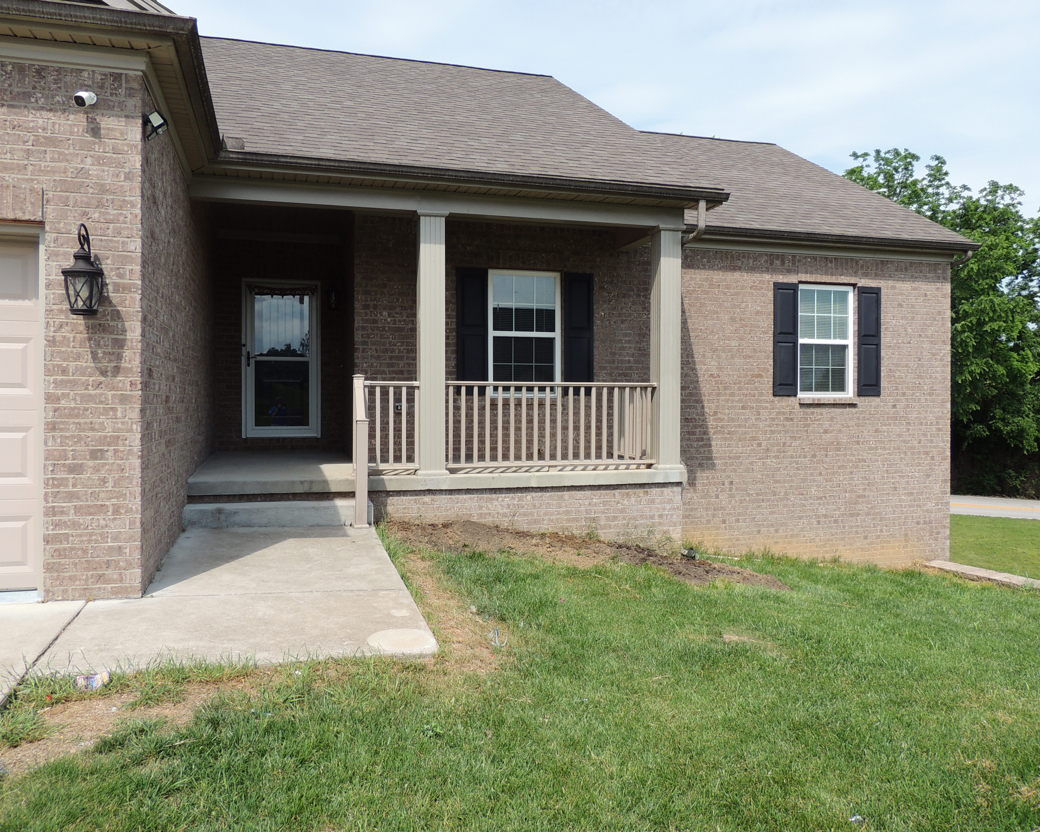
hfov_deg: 66.0
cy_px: 411
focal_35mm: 26
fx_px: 800
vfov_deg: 54.9
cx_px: 524
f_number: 3
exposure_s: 1/1000
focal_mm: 4.3
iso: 100
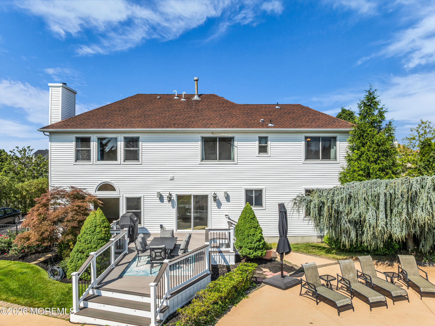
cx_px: 218
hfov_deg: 71.6
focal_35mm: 24
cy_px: 163
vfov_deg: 56.8
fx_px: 301
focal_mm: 12.29
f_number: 2.8
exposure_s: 1/500
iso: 140
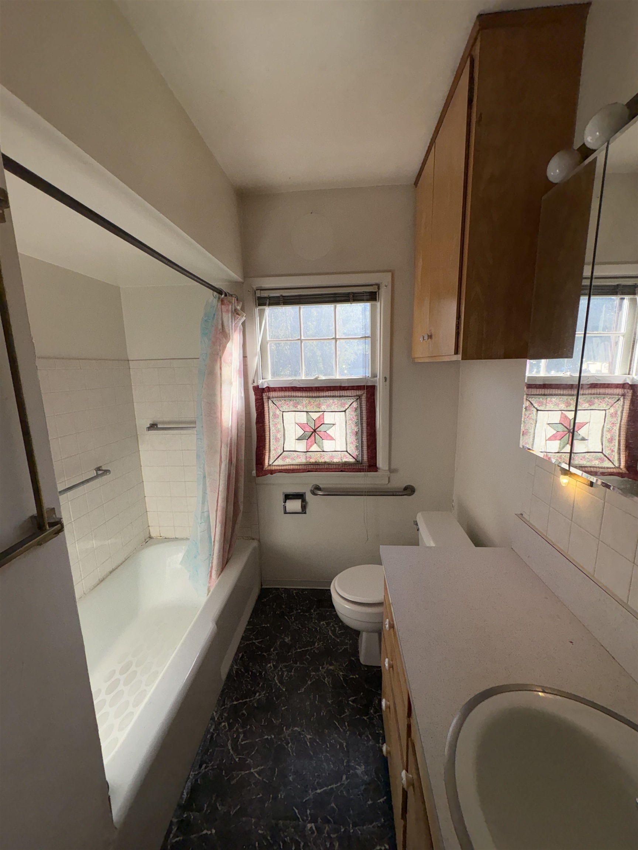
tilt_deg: -9.5
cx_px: 319
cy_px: 425
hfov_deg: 85.7
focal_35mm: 14
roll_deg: +0.8
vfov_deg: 102.1
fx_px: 344
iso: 32
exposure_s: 1/582
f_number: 2.2
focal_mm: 2.22
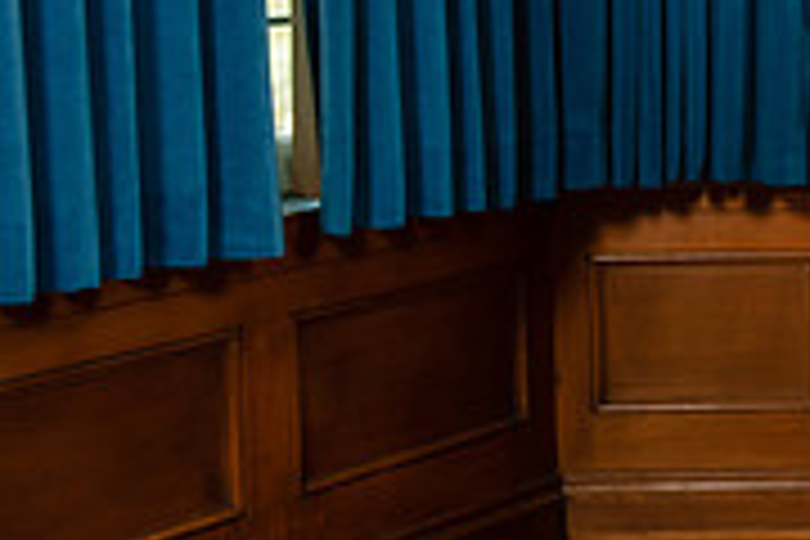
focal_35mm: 129
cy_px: 151
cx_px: 1089
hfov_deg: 15.1
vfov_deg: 10.6
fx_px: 2902
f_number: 3.5
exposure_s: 1/250
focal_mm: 40
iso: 400
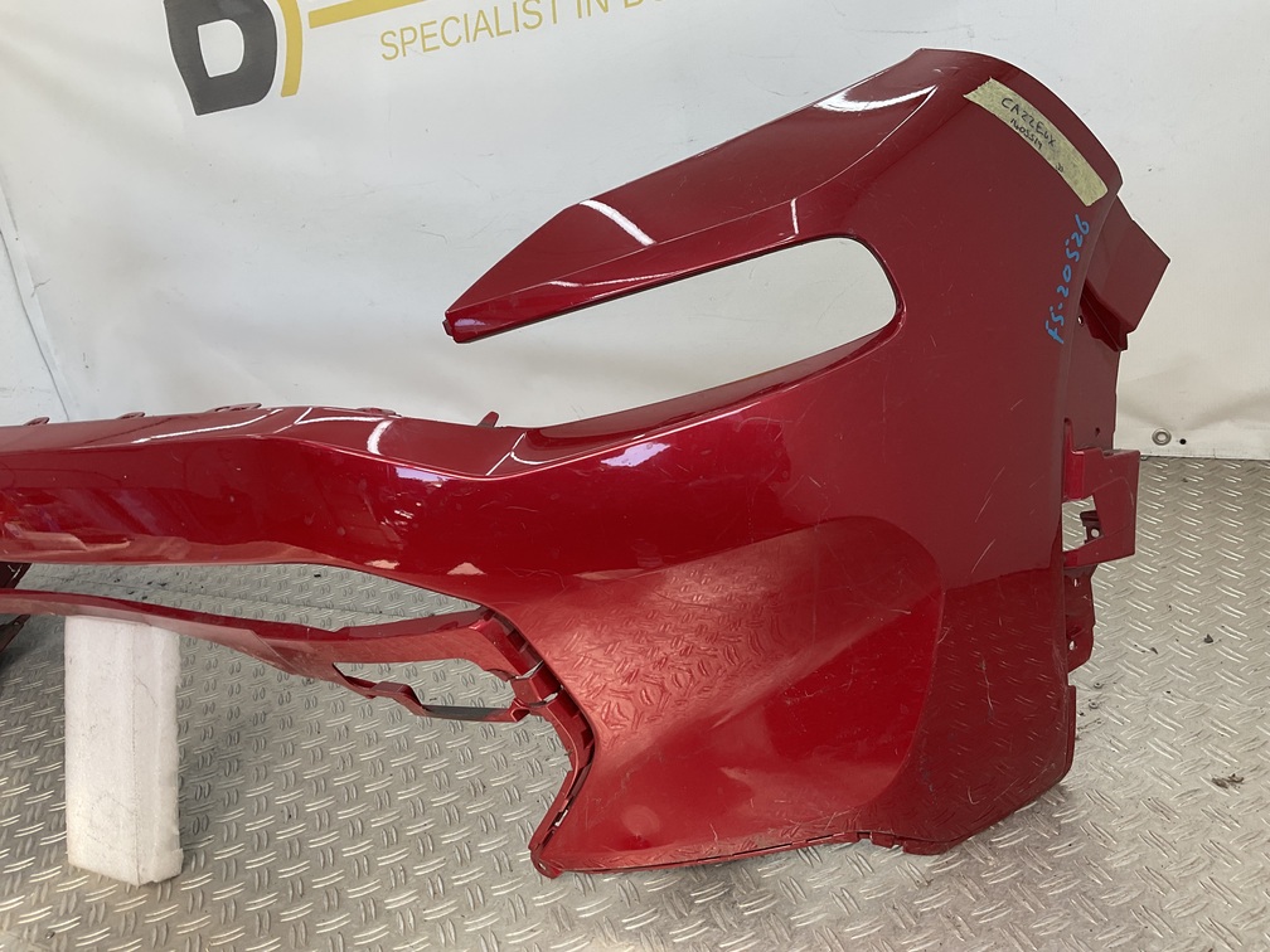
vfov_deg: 48.2
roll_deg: +9.4
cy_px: 476
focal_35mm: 29
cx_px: 635
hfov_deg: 61.7
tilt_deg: -21.2
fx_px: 1064
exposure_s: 1/141
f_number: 1.8
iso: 16
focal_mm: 3
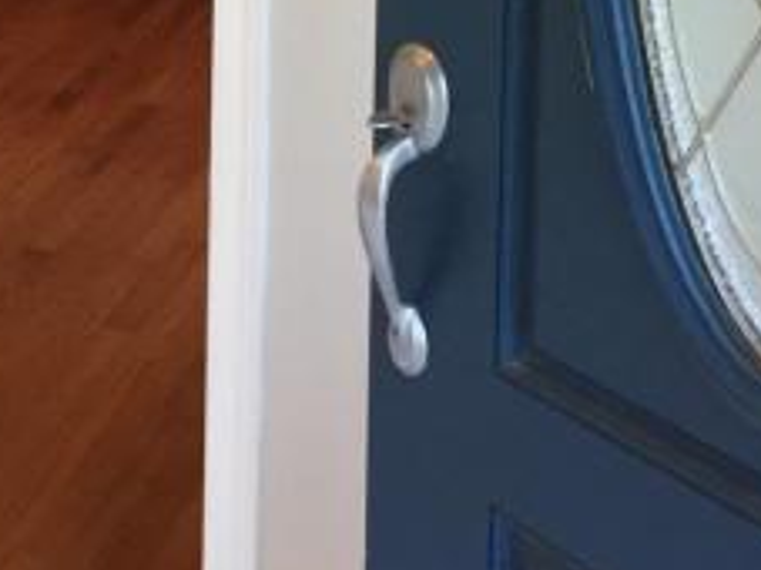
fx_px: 2153
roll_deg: -0.8
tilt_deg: -6.4
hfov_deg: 19.3
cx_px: -50
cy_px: -362
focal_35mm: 98
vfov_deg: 13.9
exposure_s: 1/30
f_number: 2.2
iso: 40
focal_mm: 4.15
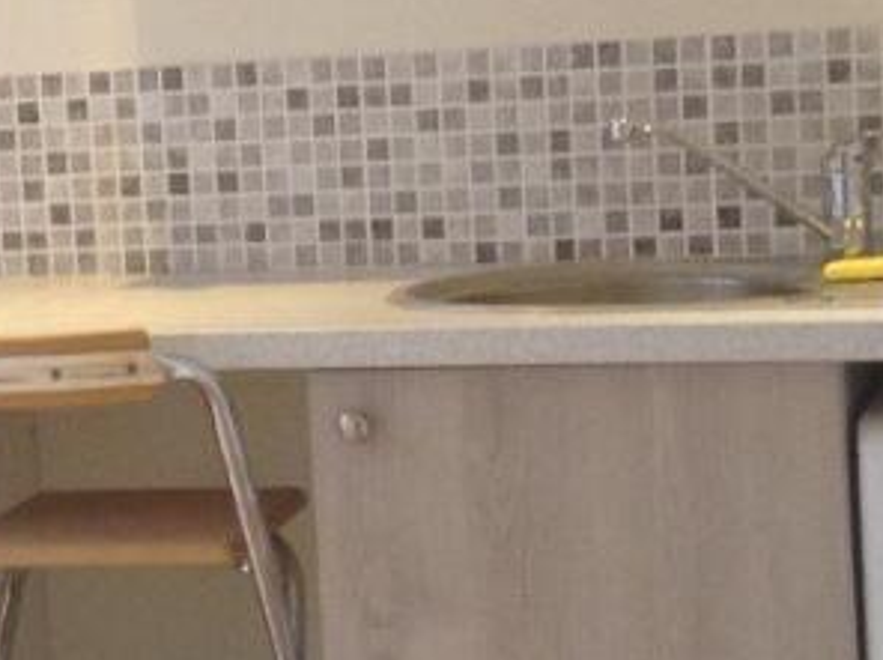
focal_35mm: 114
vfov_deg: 13.0
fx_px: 2903
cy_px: 306
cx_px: 248
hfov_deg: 17.2
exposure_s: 1/24
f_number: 2.4
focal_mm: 3.3
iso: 64
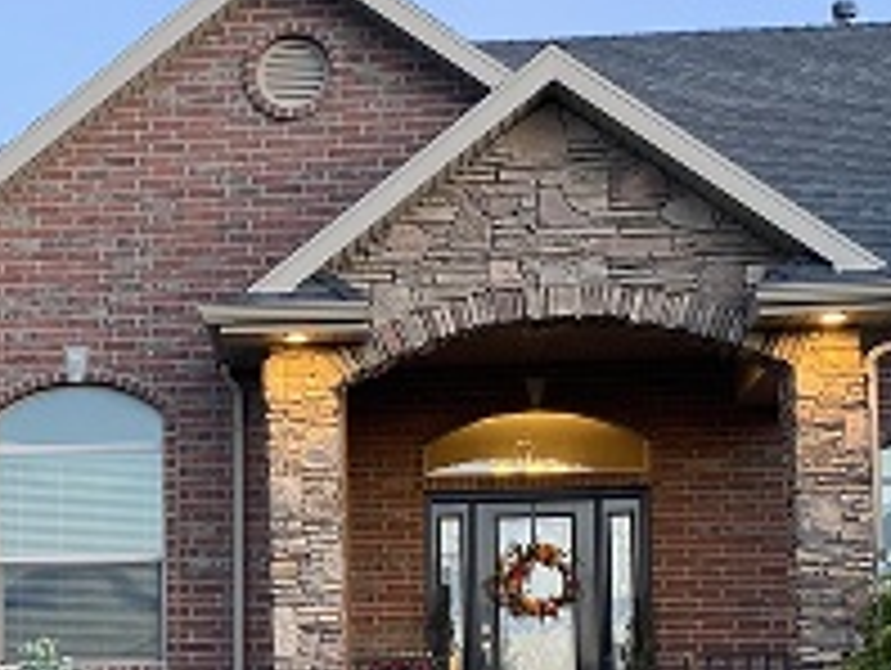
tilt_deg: +4.2
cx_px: 198
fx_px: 2165
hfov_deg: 23.0
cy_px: 607
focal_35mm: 84
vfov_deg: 17.3
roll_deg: +0.1
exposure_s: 1/88
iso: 125
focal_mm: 4.25
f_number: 1.8
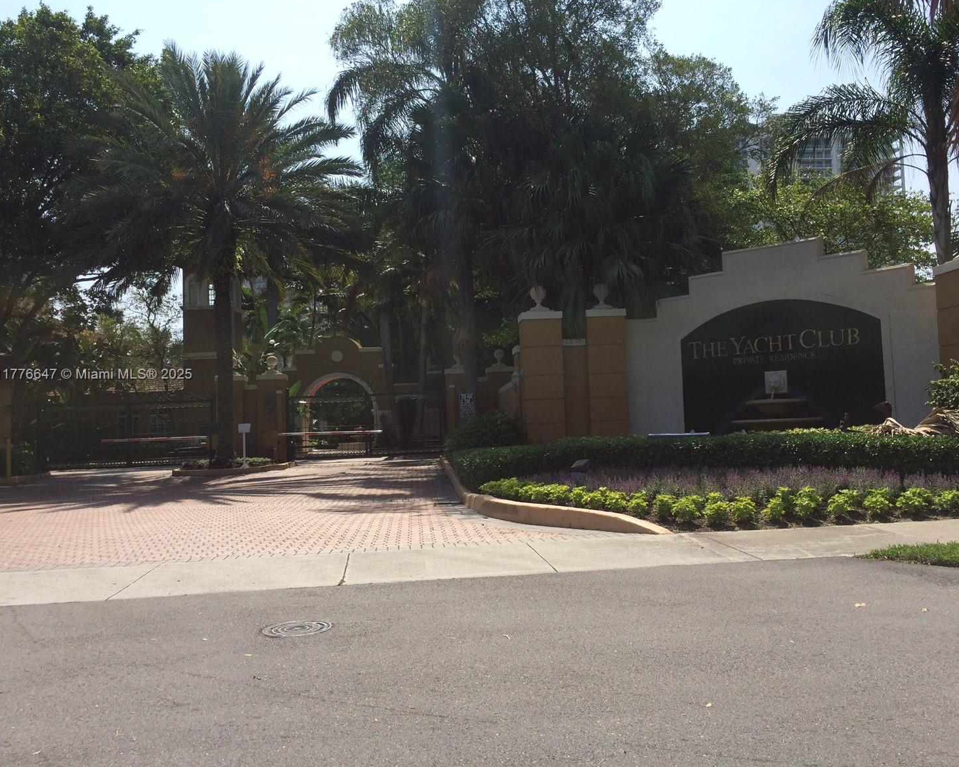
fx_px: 880
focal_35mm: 31
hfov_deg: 57.1
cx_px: 507
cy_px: 375
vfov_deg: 47.1
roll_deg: +2.1
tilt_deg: +3.5
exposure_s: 1/2415
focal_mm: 4.15
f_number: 2.2
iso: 32
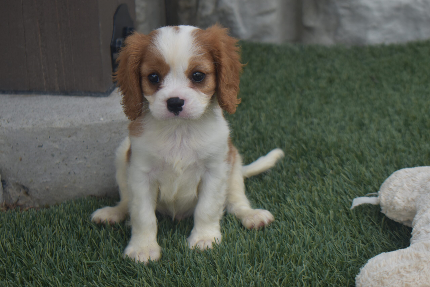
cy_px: 144
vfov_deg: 16.6
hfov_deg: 24.6
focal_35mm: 82
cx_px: 215
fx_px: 985
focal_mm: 55
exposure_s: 1/500
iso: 200
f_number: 5.6
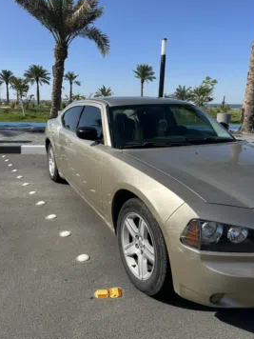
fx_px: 264
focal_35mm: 27
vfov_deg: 65.3
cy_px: 169
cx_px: 116
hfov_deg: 51.3
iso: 80
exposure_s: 1/5263
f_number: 1.78
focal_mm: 6.86
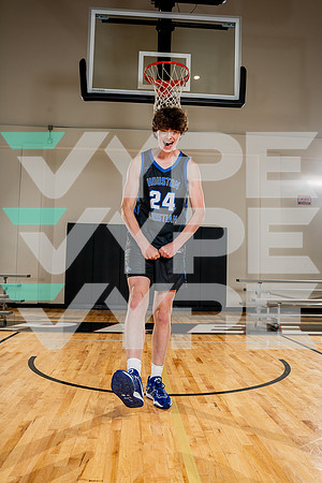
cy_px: 242
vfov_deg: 60.3
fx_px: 416
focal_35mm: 31
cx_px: 161
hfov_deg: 42.3
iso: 250
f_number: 8
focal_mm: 31
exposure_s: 1/250
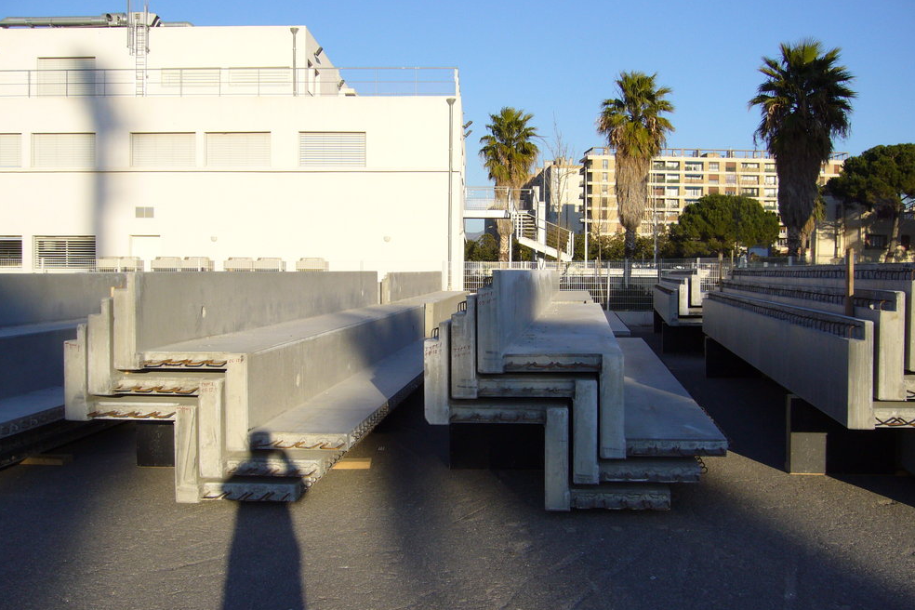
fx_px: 940
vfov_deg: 35.9
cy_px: 321
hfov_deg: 51.9
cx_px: 459
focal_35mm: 37
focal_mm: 5.8
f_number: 5.6
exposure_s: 1/400
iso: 80
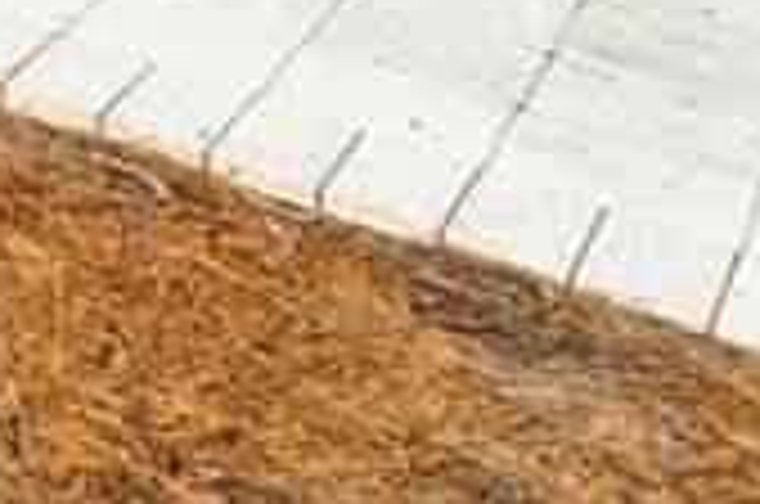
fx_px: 2044
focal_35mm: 97
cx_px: -1426
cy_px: -1015
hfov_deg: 12.0
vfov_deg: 10.2
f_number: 9
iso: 200
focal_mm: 16
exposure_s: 1/400
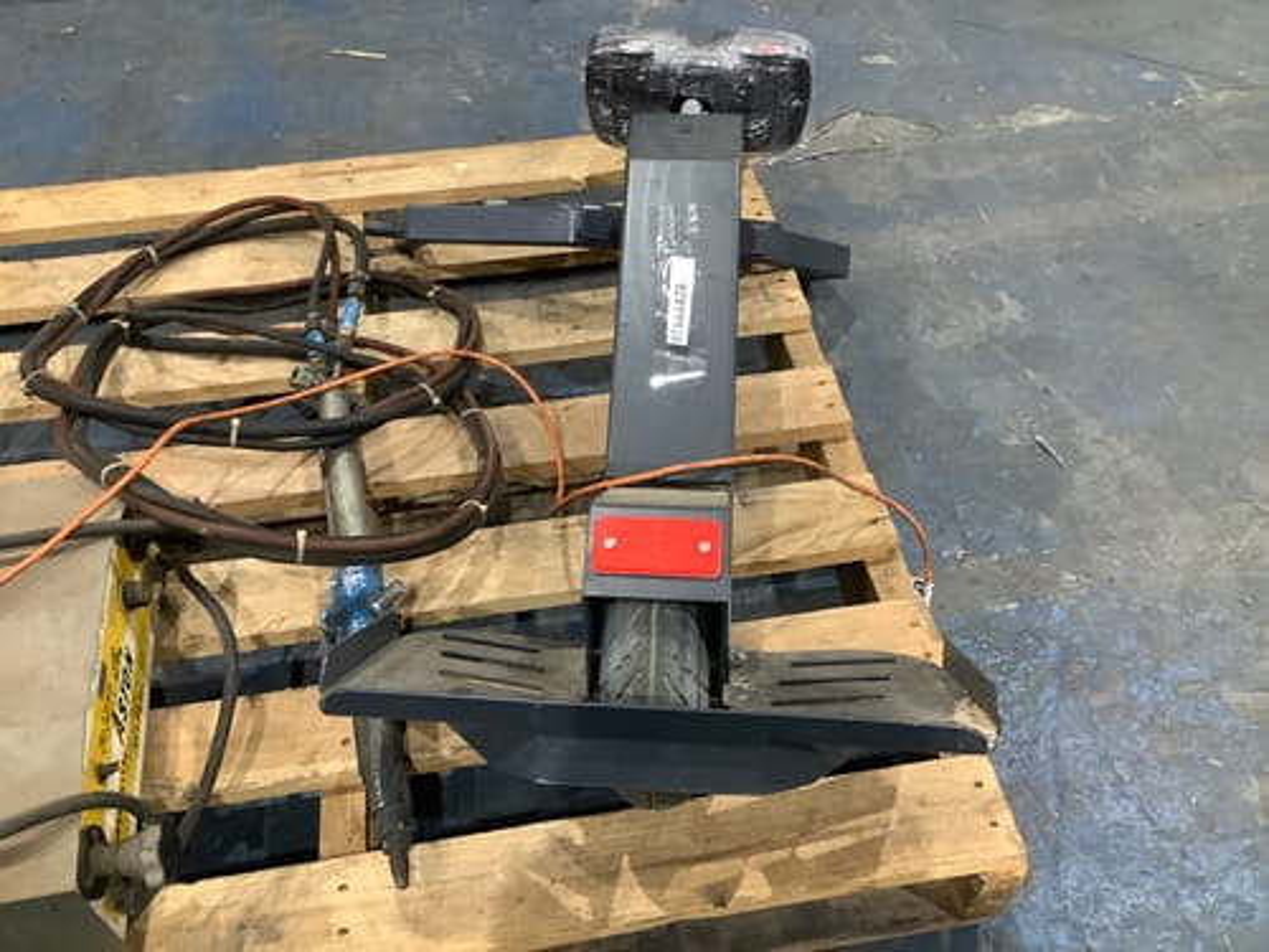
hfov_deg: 58.4
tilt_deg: -47.4
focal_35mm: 31
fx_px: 1136
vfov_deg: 45.4
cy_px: 476
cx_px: 634
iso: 320
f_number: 2.4
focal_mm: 3.3
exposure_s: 1/33
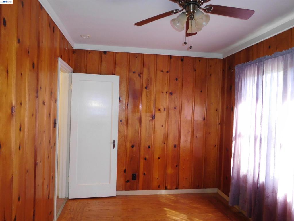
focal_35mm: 25
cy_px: 110
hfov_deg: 69.4
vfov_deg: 54.9
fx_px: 212
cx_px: 147
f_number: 3.4
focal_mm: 4.5
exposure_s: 1/30
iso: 250
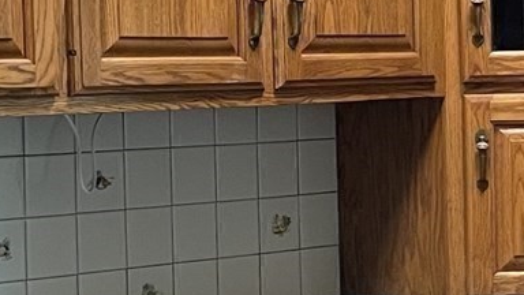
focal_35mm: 151
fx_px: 2098
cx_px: 574
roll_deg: +1.6
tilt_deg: -3.6
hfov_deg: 13.9
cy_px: 190
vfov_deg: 8.0
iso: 125
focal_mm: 4.2
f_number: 1.6
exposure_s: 1/60
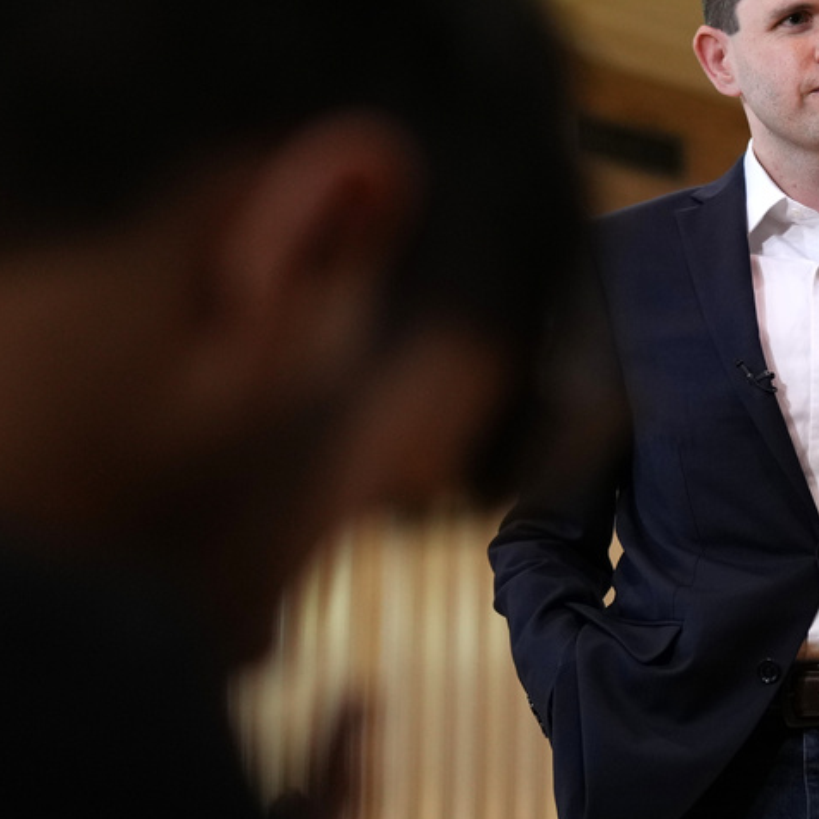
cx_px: 721
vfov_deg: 18.3
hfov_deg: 18.0
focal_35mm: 95
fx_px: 2543
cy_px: 339
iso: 1250
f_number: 1.4
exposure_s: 1/500
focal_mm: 35
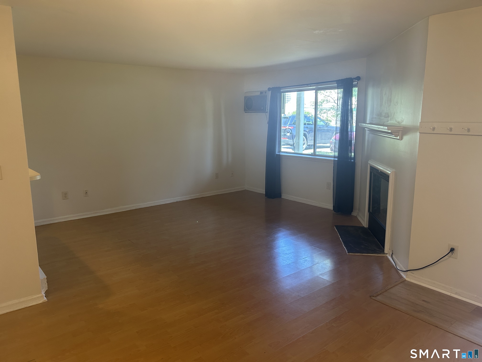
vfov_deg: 53.1
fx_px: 362
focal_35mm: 26
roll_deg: +0.4
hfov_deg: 67.3
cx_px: 241
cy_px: 181
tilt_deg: -9.8
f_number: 1.5
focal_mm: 5.7
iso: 125
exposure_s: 1/120
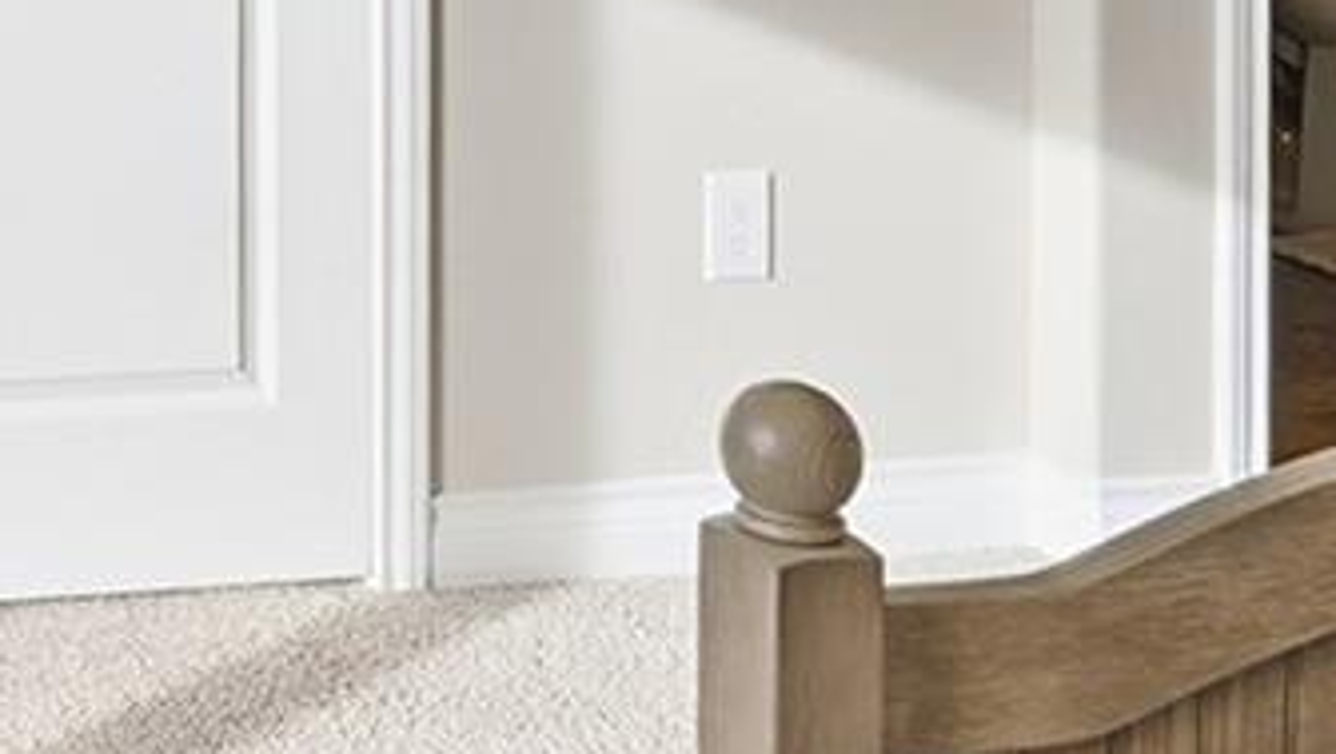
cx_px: -451
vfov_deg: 15.3
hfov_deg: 25.5
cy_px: -523
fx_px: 2482
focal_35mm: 70
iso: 400
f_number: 7.1
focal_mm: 14
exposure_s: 1/5000
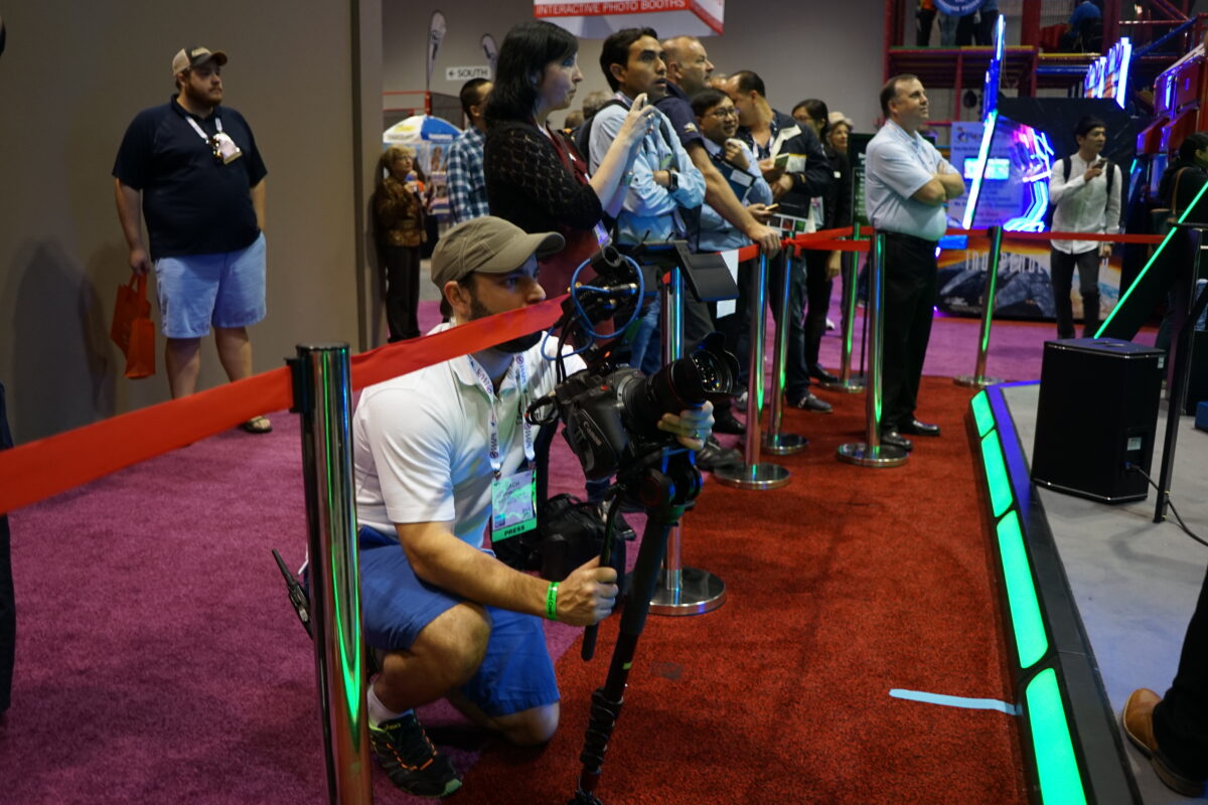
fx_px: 1007
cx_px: 604
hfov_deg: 61.9
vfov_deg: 43.6
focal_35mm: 30
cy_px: 402
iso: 500
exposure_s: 1/60
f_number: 2.8
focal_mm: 20
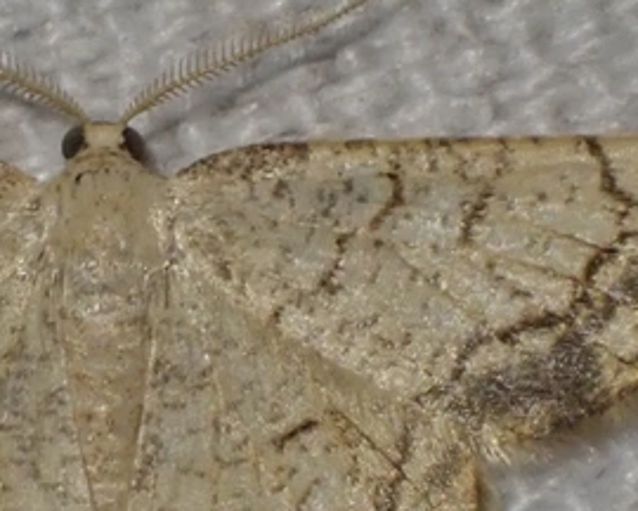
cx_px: 109
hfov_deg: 8.3
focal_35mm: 231
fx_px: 4362
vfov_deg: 6.7
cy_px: 352
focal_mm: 18
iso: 500
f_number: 4.9
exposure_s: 1/80
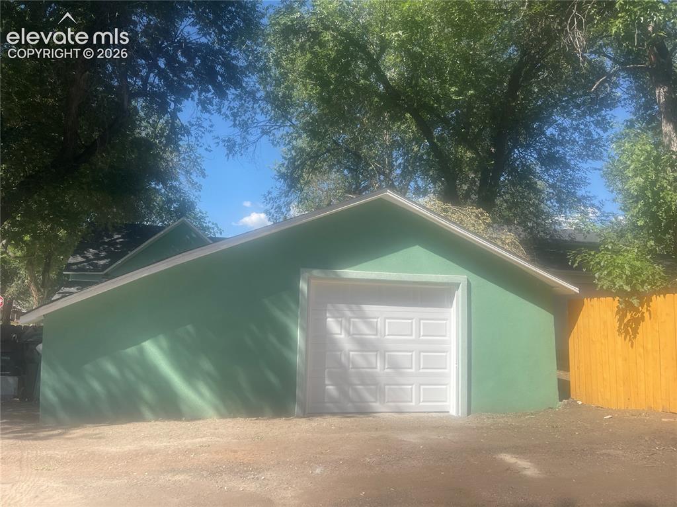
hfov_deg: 69.4
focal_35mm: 25
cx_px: 338
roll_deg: -1.8
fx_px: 489
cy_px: 254
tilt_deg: +6.8
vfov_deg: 54.8
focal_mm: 5.1
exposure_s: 1/2123
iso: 32
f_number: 1.6
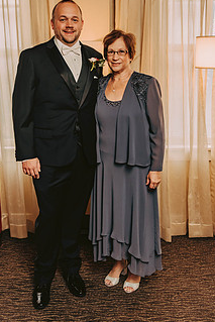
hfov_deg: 28.1
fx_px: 430
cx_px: 89
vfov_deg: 40.7
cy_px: 115
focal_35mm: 48
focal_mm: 34
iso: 800
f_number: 3.5
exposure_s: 1/250
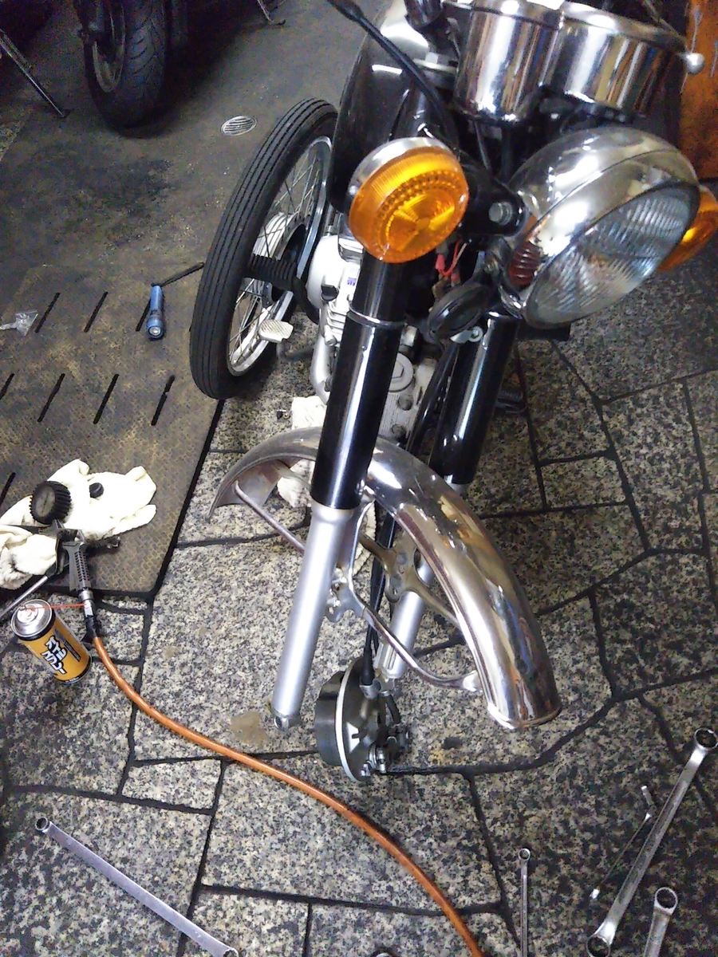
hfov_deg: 46.8
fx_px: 830
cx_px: 359
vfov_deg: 60.0
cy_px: 478
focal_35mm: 30
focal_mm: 4
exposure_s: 1/23
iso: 836
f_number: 2.2
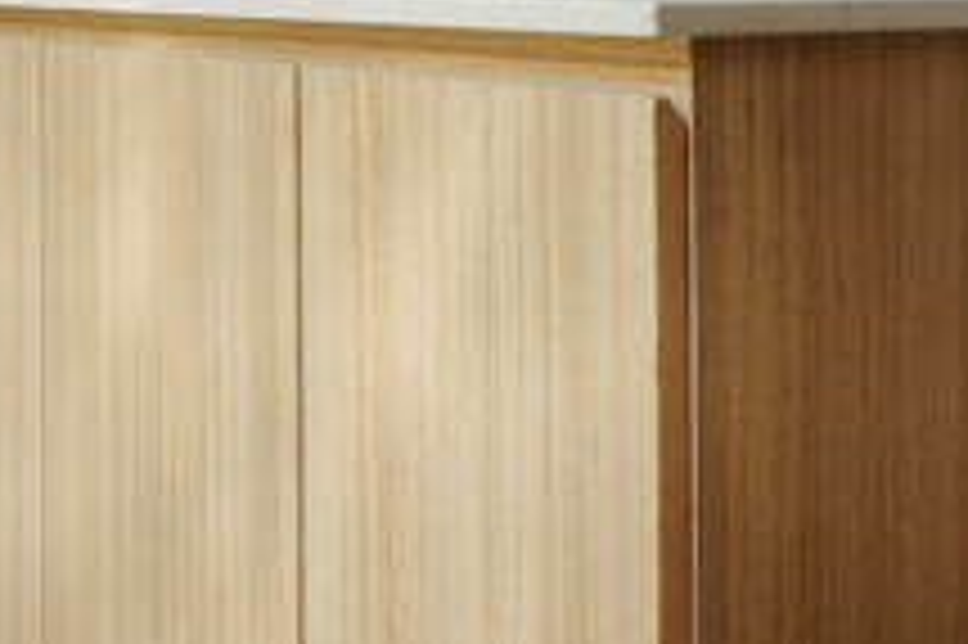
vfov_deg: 19.4
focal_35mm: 67
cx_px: -284
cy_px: -81
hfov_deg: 25.9
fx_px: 1800
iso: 200
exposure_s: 1/300
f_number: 5.6
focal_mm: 16
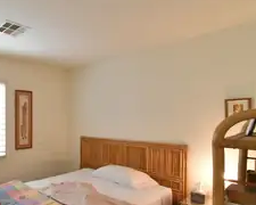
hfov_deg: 60.3
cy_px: 119
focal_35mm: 25
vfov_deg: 56.5
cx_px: 38
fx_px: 189
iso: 4000
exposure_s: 1/5
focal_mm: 10
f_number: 18
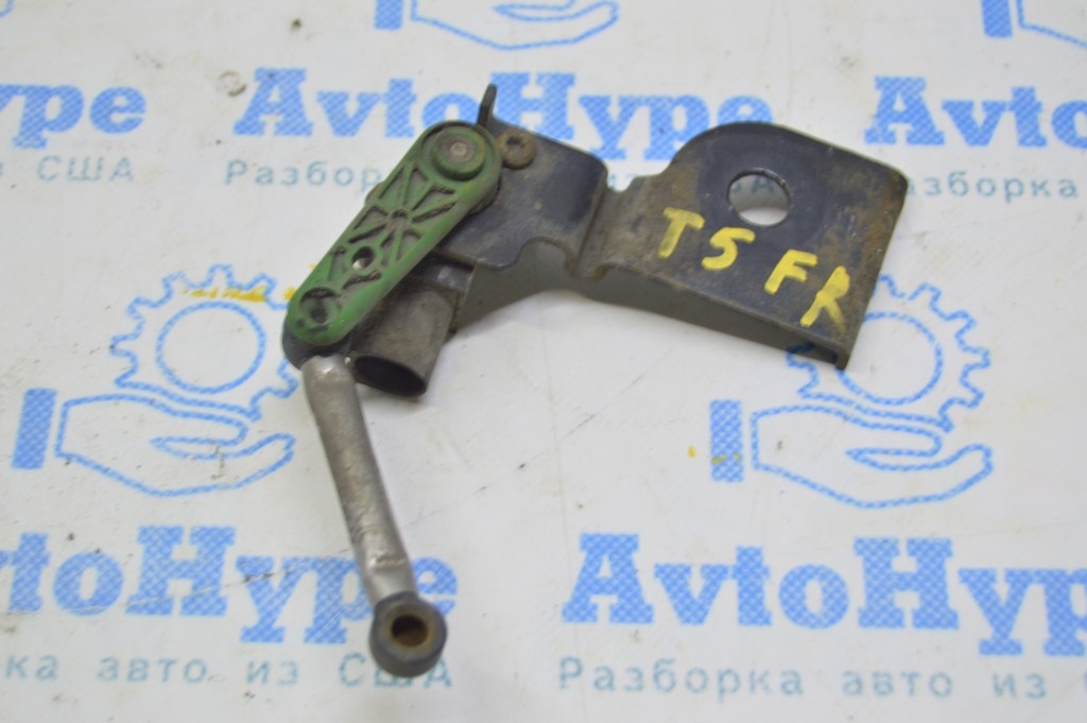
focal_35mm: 68
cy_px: 362
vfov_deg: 20.1
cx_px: 544
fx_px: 2036
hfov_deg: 29.9
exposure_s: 1/20
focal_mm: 45
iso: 400
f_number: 5.6
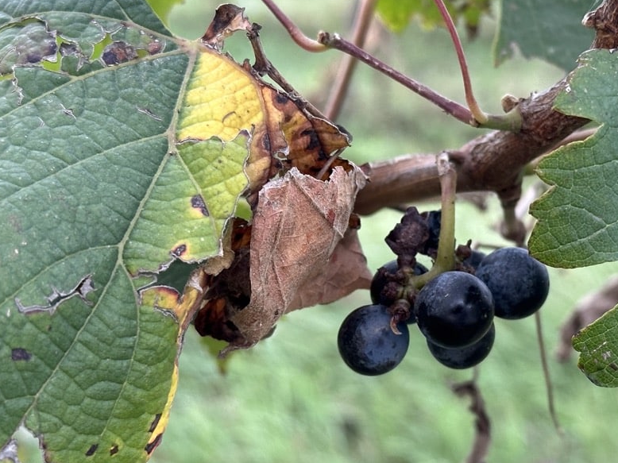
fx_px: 1410
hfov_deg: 24.7
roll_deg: -4.2
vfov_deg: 18.6
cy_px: 261
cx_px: 387
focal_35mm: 79
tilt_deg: -15.8
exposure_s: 1/227
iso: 64
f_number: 1.78
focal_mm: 6.86
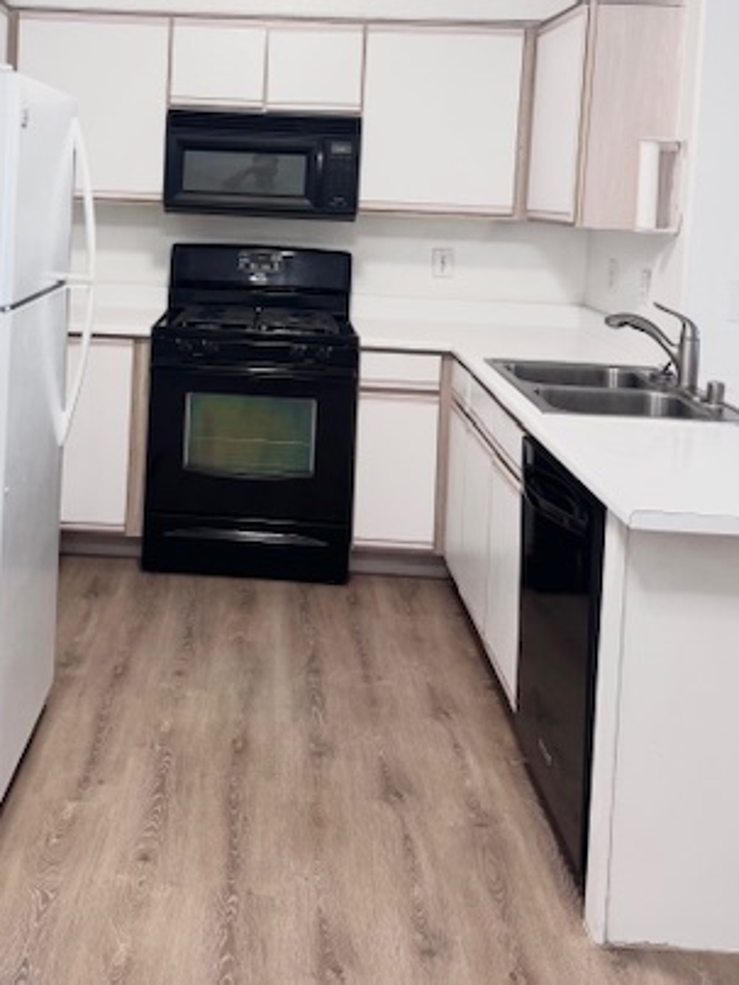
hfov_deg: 37.1
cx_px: 215
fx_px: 1082
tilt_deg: -3.1
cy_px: 234
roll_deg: -1.9
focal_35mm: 38
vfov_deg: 47.0
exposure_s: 1/60
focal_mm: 6.76
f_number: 1.78
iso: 125
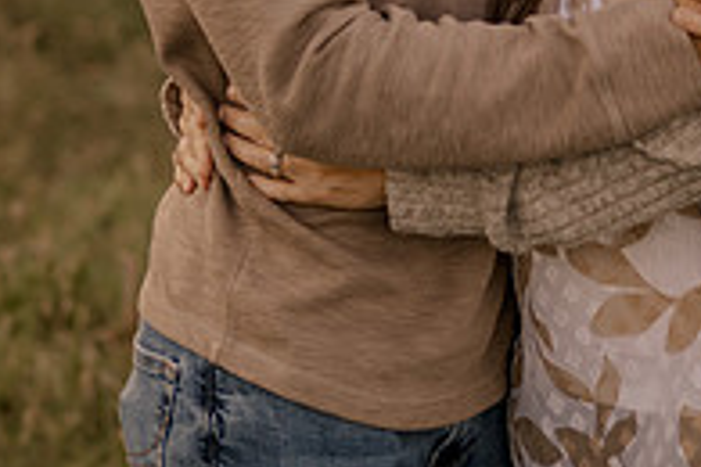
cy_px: -46
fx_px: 5491
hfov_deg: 7.3
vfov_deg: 4.9
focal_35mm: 282
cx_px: 455
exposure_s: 1/640
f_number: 1.8
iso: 250
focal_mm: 50
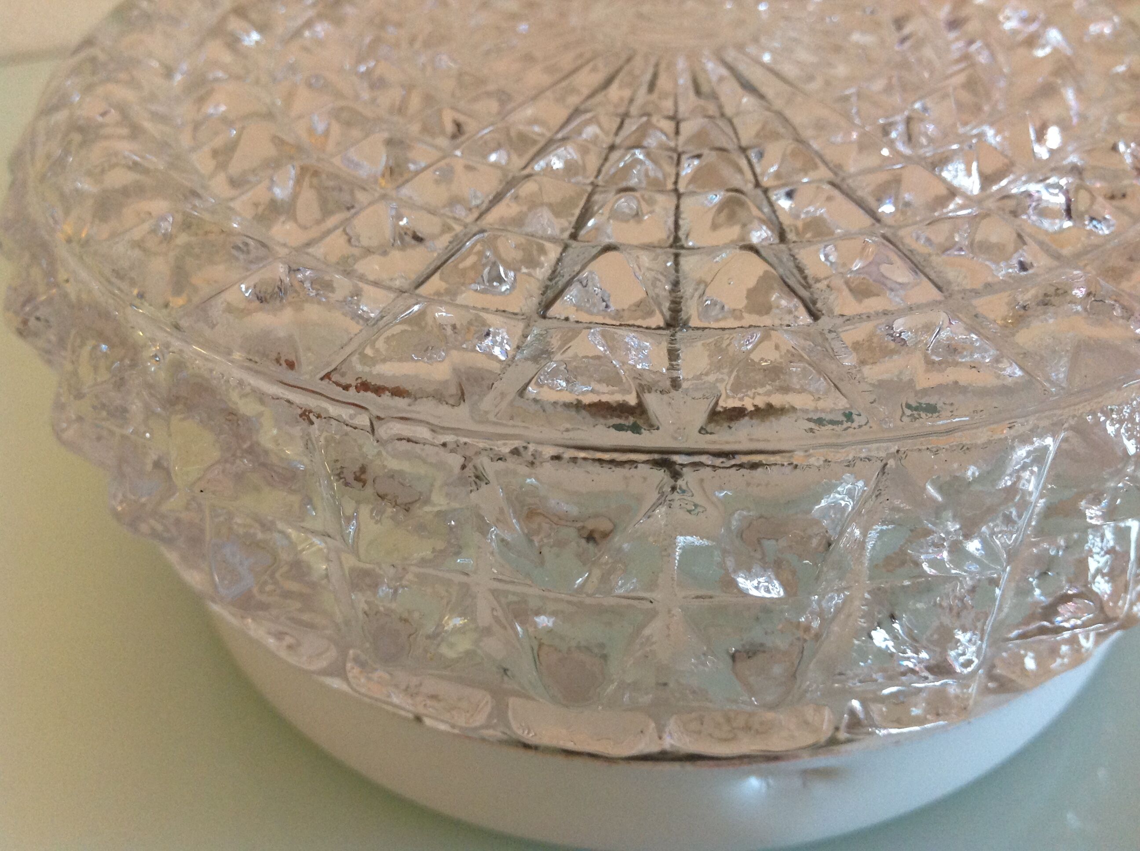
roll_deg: +2.1
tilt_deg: -40.4
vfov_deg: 40.6
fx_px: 1151
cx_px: 570
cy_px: 426
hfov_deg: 52.7
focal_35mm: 35
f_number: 2.4
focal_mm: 4.28
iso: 200
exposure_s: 1/15
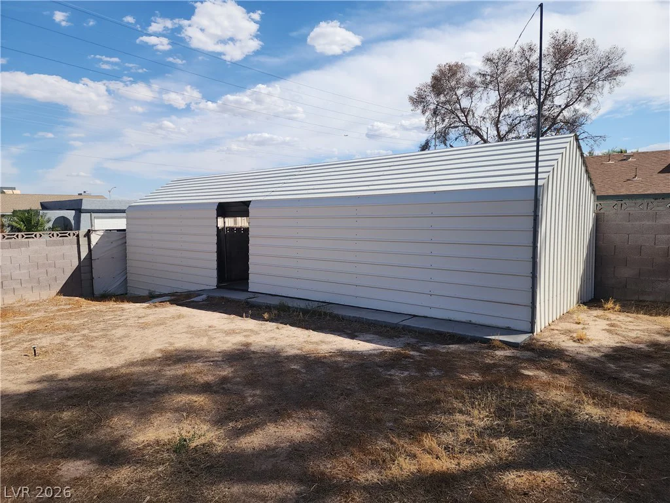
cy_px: 252
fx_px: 445
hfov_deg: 73.9
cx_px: 335
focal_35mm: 23
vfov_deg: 58.9
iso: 12
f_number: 1.8
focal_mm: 6.4
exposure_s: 1/1262
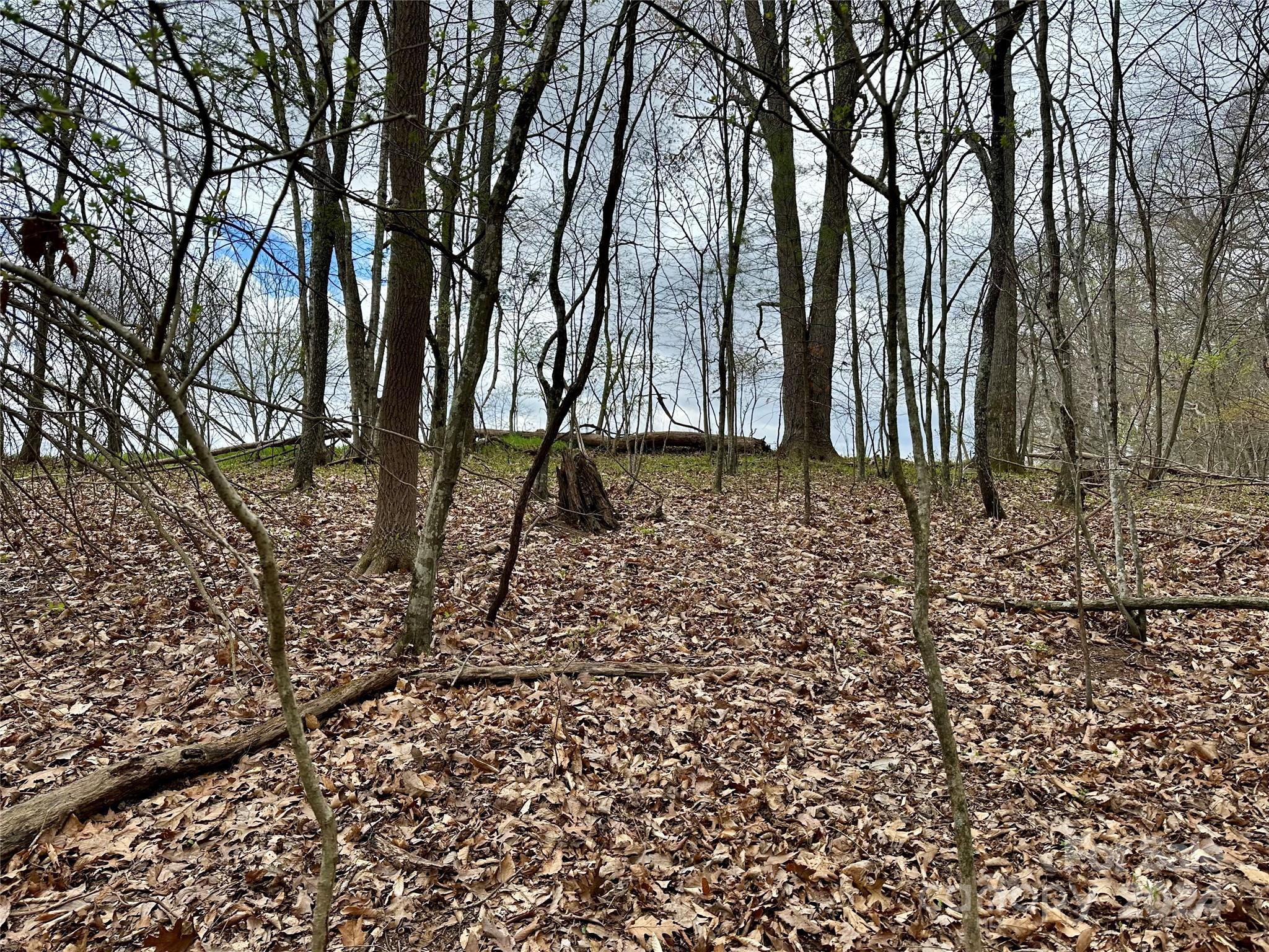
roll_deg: -0.8
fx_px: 880
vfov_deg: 56.8
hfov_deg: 71.6
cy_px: 476
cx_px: 634
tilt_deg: +4.9
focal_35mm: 24
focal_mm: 6.86
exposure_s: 1/2028
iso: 80
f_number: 1.78
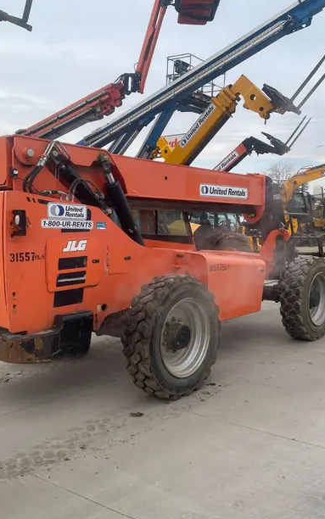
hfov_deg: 38.4
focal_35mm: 33
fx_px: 467
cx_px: 164
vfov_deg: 58.1
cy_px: 262
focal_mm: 4.2
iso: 50
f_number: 1.6
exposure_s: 1/1276
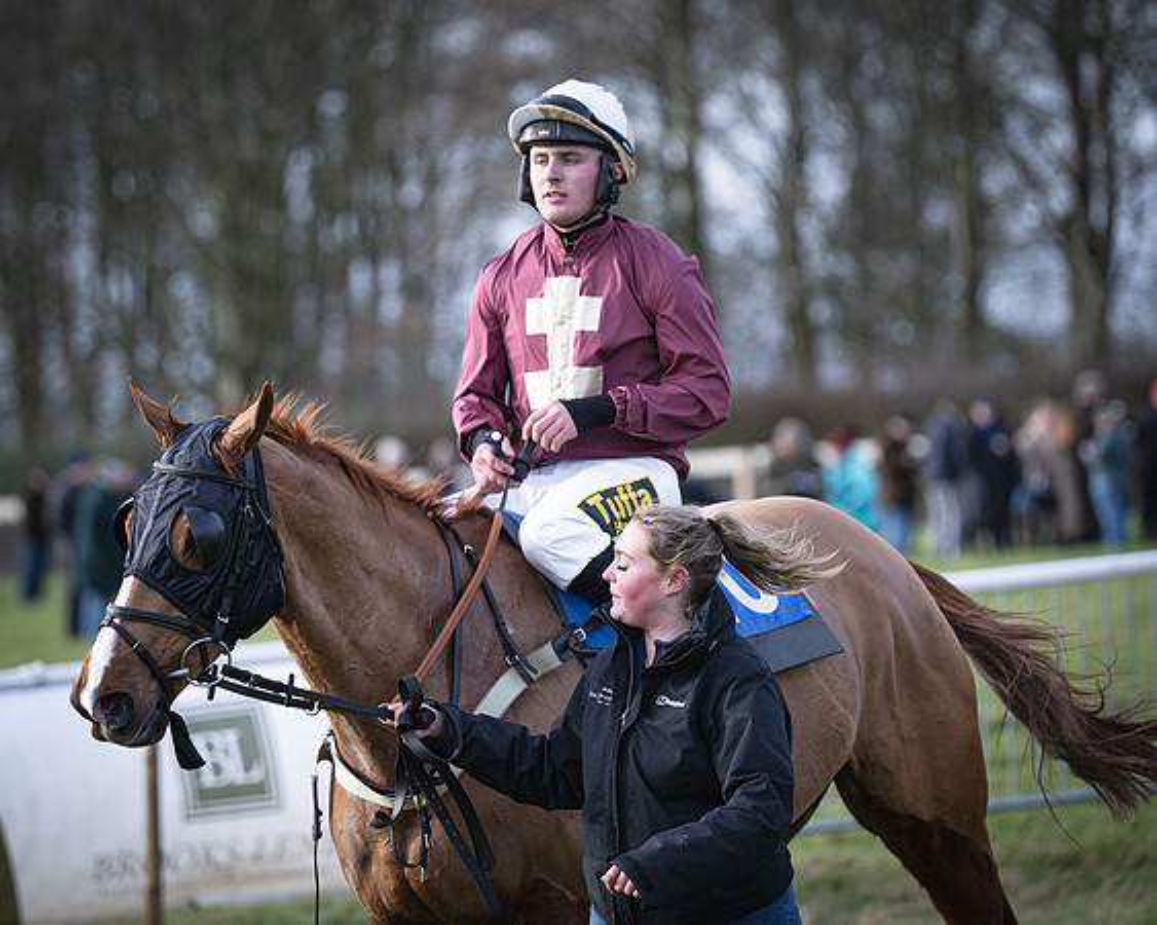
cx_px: 571
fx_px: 8678
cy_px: 462
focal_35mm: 254
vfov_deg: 6.1
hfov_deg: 7.6
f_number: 2.8
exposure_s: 1/2000
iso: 400
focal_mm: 150
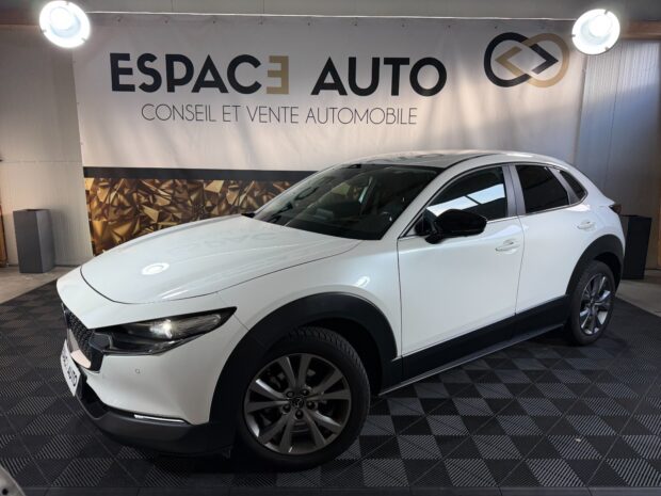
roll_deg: -0.6
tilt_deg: -11.1
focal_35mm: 24
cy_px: 248
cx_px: 330
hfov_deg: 71.6
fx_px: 458
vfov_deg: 56.8
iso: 100
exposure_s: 1/100
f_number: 1.78
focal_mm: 6.76
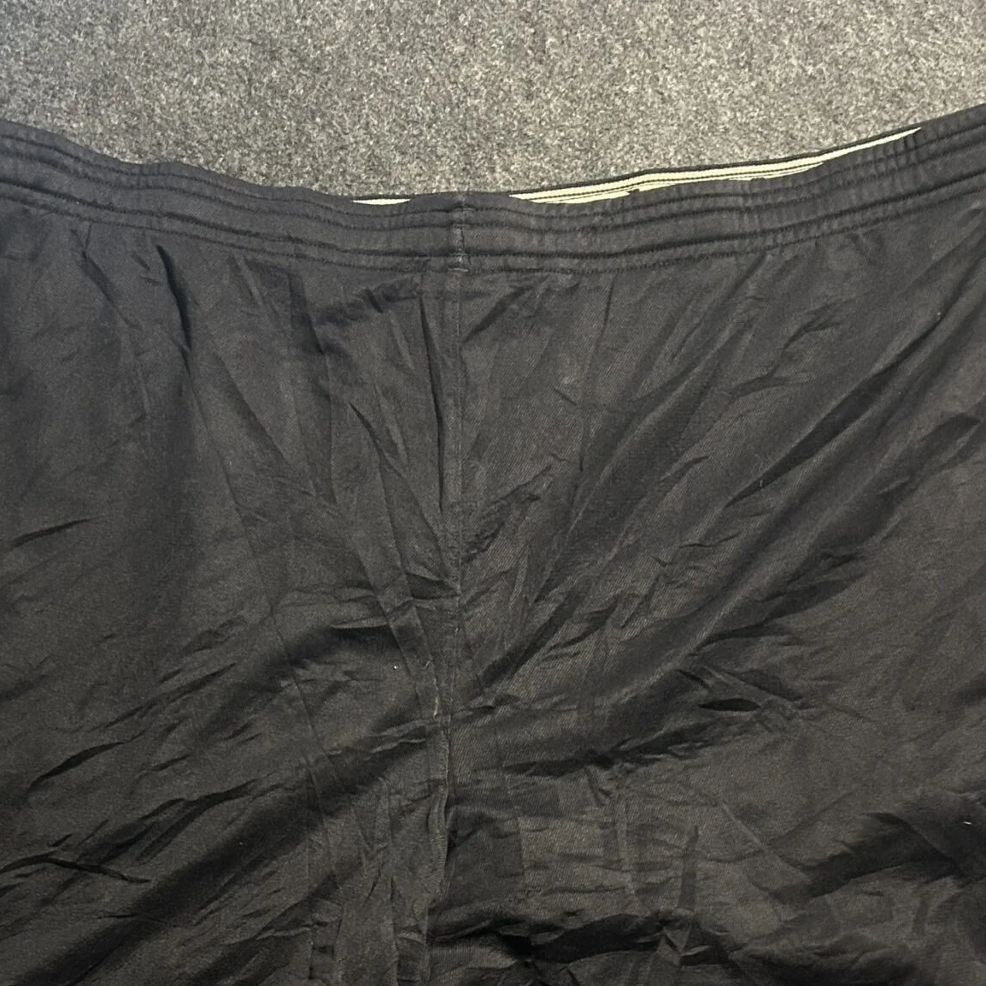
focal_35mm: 51
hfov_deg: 33.3
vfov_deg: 31.0
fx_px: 1644
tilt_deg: -57.4
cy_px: 984
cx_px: 426
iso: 500
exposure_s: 1/33
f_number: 1.5
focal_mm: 5.7
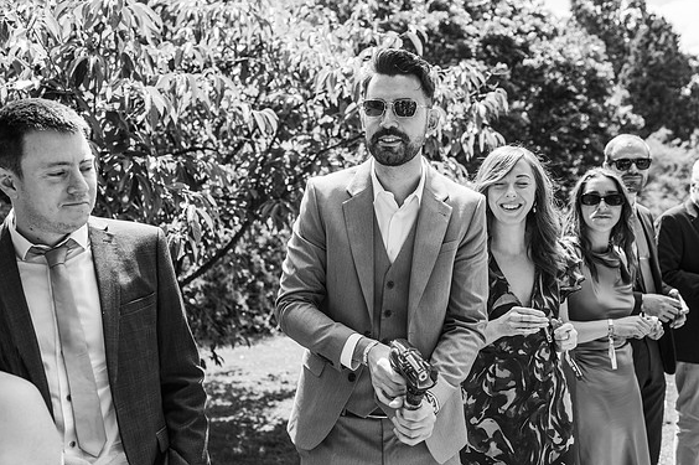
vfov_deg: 36.8
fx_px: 698
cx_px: 357
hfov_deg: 53.2
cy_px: 233
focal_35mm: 36
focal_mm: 35
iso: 100
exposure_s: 1/500
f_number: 3.5
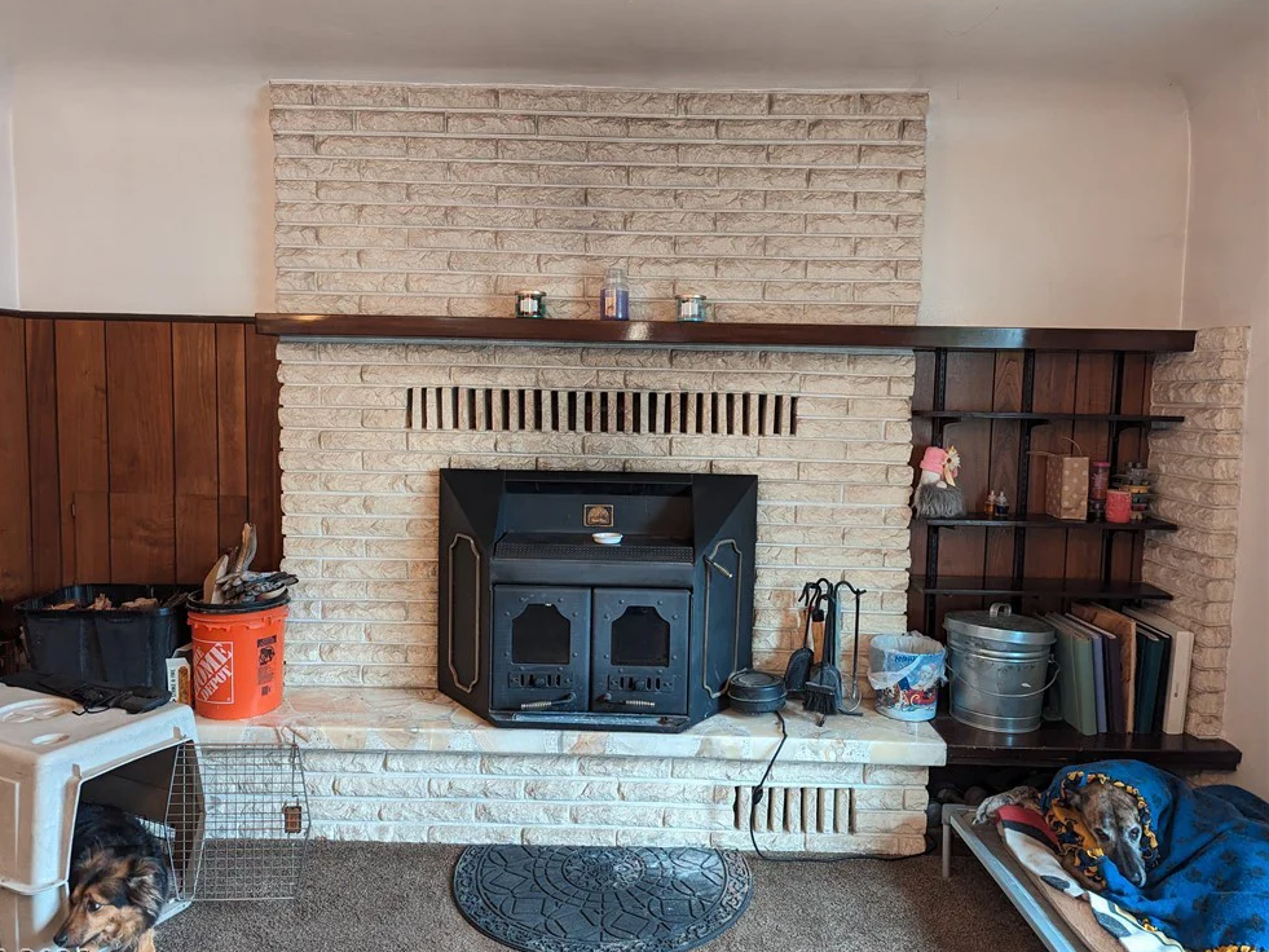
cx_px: 610
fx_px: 917
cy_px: 484
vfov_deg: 54.9
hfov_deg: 69.4
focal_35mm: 25
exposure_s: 1/120
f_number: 1.85
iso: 453
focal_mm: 6.81
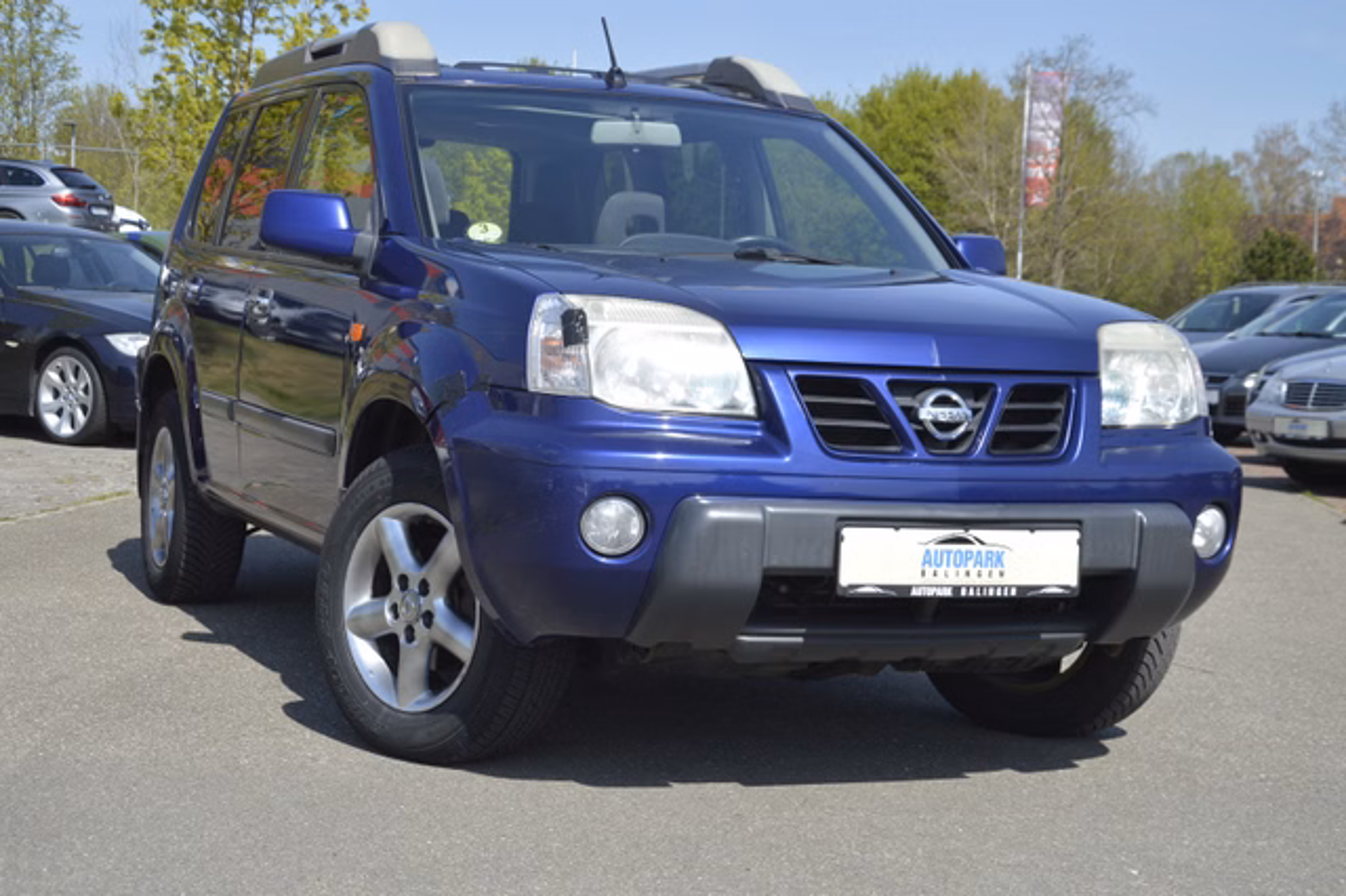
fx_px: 2242
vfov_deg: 22.6
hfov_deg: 33.4
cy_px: 448
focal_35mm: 60
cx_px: 673
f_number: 9
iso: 100
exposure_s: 1/320
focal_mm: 40
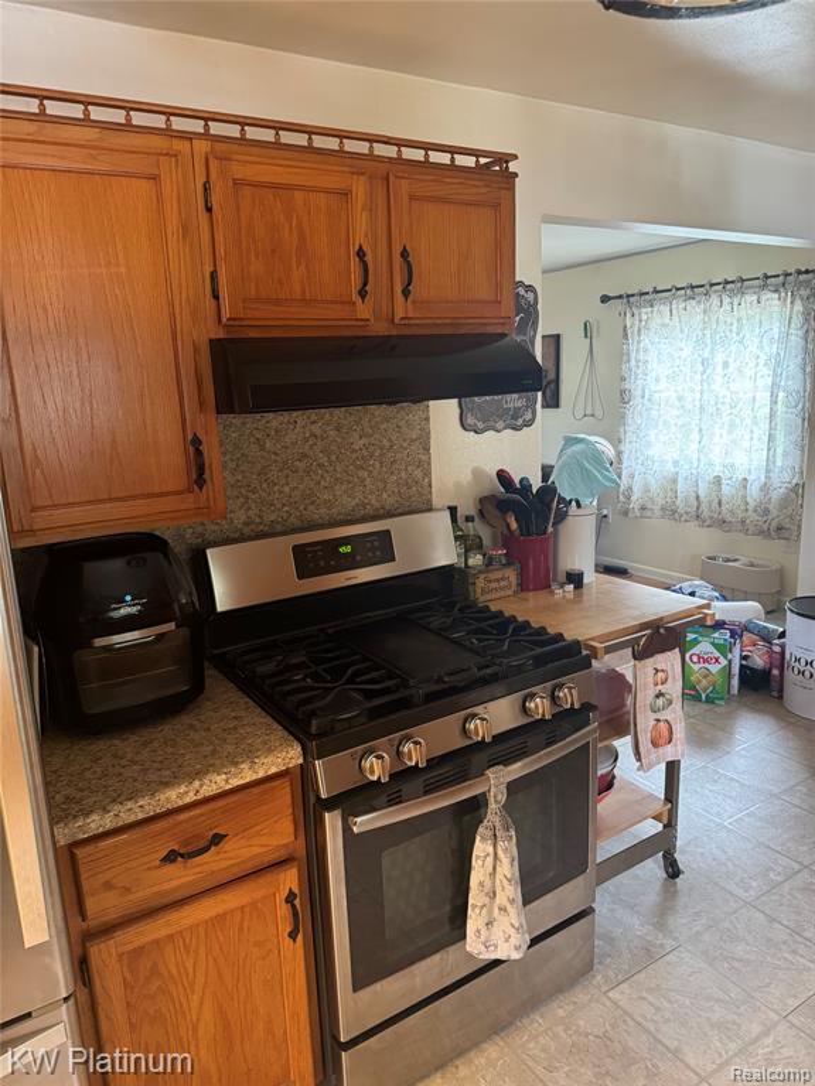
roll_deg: +2.3
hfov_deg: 56.8
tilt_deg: -13.3
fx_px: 753
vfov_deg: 71.6
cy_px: 543
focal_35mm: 24
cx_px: 408
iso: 640
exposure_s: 1/40
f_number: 1.78
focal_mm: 6.76
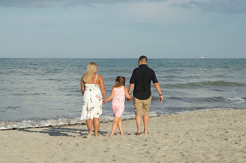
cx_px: 123
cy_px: 82
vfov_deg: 13.0
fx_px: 716
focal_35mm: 105
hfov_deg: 19.5
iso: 100
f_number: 10
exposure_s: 1/250
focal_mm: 70
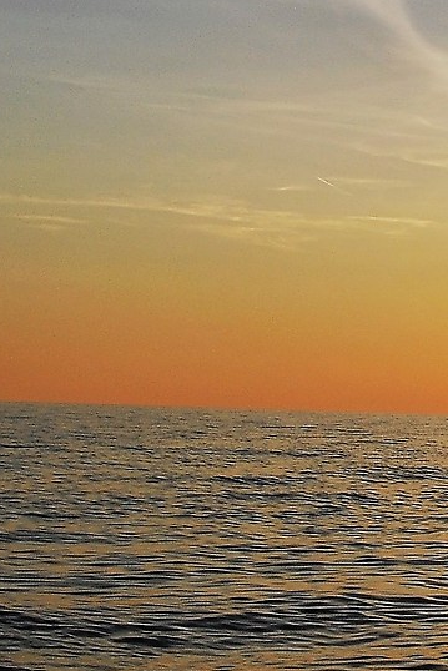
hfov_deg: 11.8
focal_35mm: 107
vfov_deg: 19.0
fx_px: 1996
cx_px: 827
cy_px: 234
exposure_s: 1/800
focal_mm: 24
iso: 400
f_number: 14
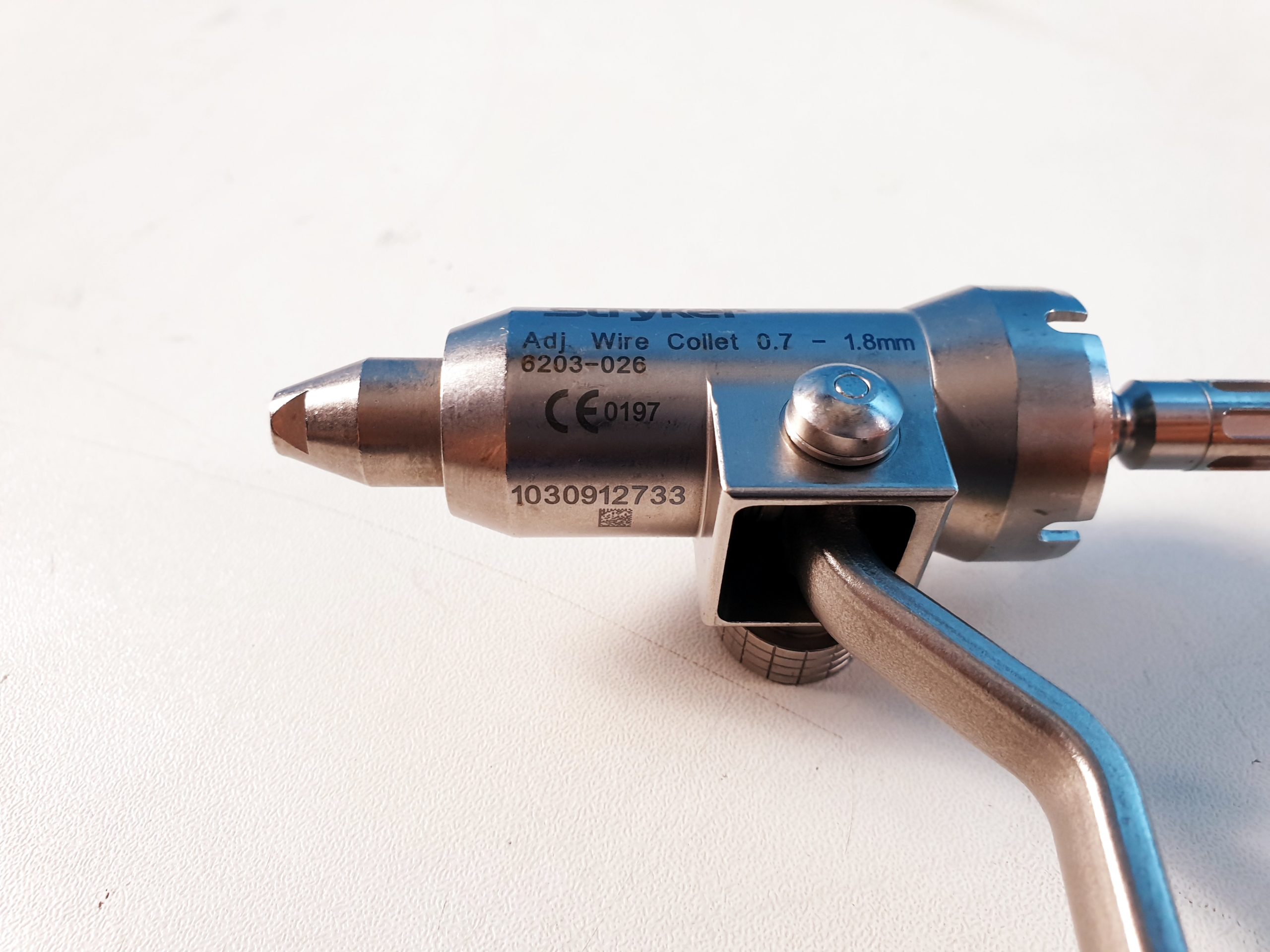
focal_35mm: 26
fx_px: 954
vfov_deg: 53.1
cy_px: 476
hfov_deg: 67.3
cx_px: 635
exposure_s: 1/50
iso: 125
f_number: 2.4
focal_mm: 4.3
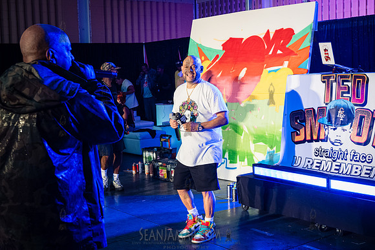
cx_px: 188
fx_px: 542
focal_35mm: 52
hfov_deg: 38.2
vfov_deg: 26.0
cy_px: 125
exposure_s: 1/160
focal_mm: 52
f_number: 5.6
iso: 6400
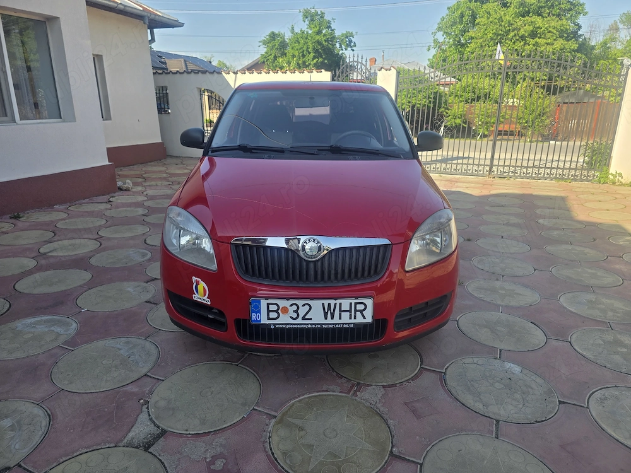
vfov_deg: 58.9
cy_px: 236
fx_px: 419
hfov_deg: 73.9
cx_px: 316
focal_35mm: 23
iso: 80
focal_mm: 6.3
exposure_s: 1/2122
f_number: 1.7
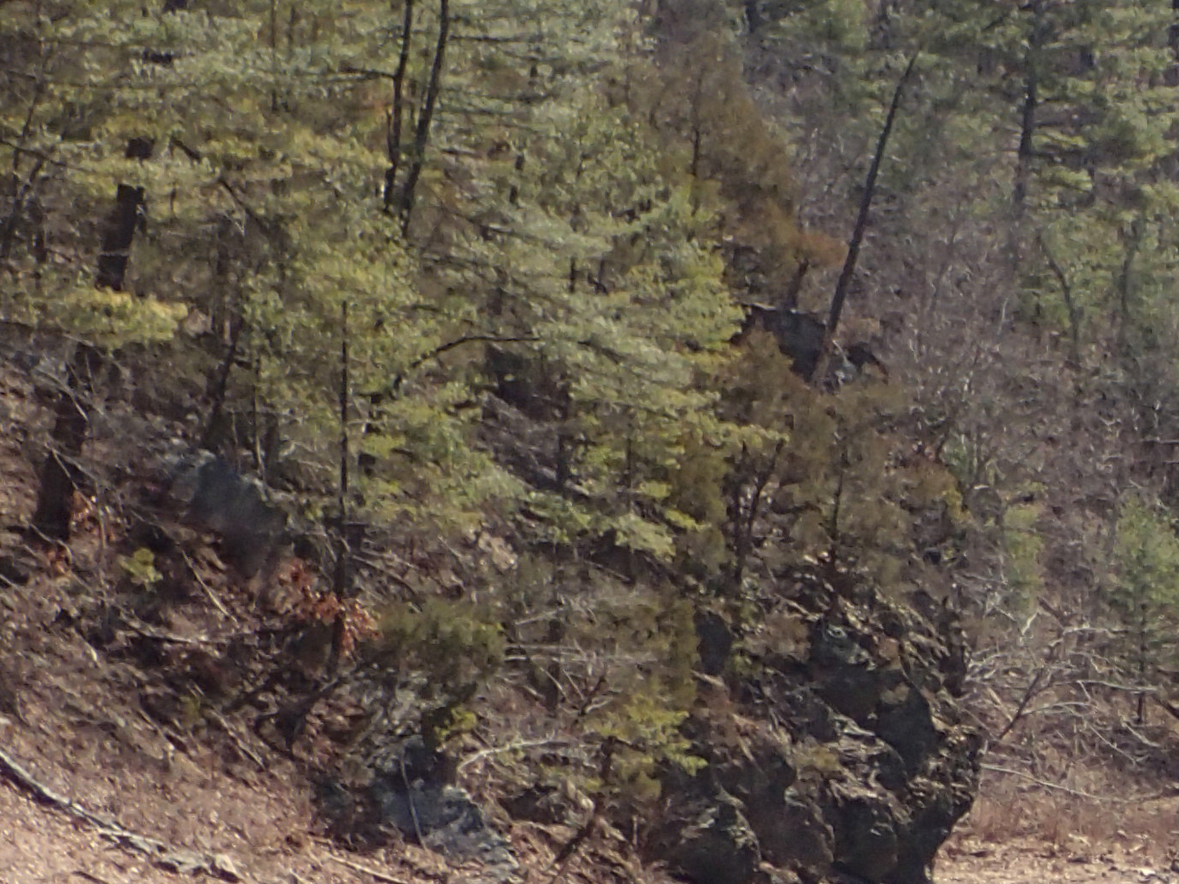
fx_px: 7221
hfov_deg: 9.2
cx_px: 1309
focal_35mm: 212
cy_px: 881
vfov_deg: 7.0
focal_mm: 13.47
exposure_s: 1/800
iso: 200
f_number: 4.2
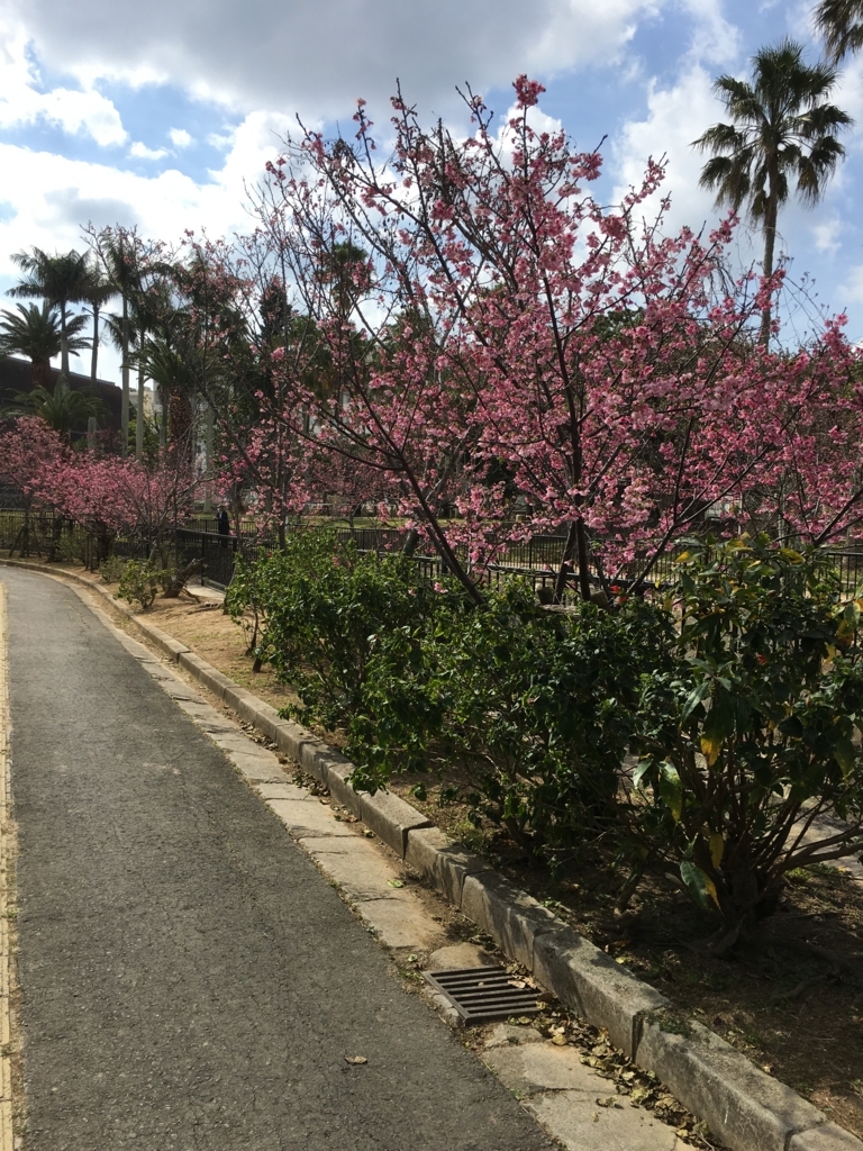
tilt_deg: -2.6
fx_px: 964
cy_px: 576
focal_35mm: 29
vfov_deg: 61.7
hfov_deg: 48.2
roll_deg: -0.9
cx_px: 432
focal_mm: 4.15
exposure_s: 1/1709
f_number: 2.2
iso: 25
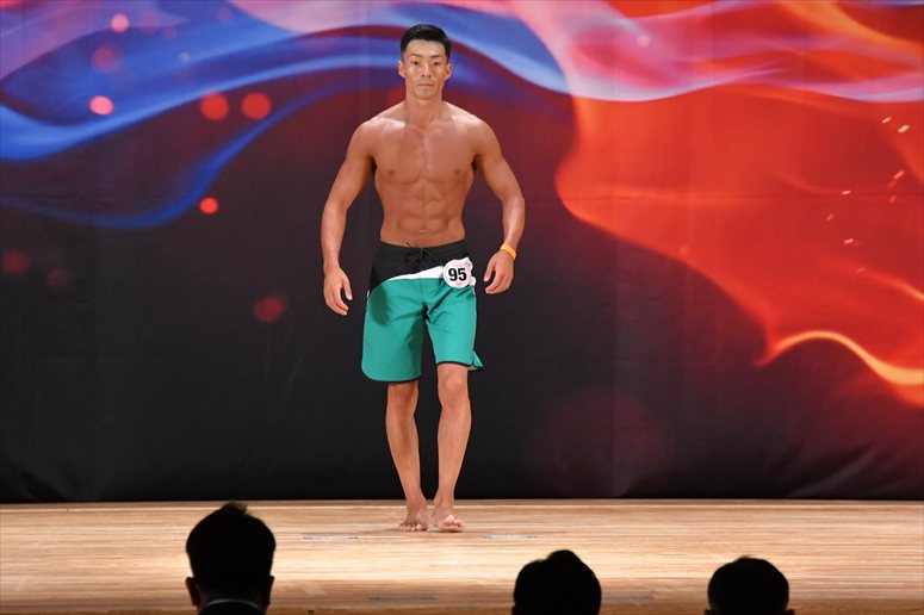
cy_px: 308
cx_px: 462
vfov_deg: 5.4
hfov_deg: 8.1
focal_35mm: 255
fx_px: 6542
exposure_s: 1/400
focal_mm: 170
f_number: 5.6
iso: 5000
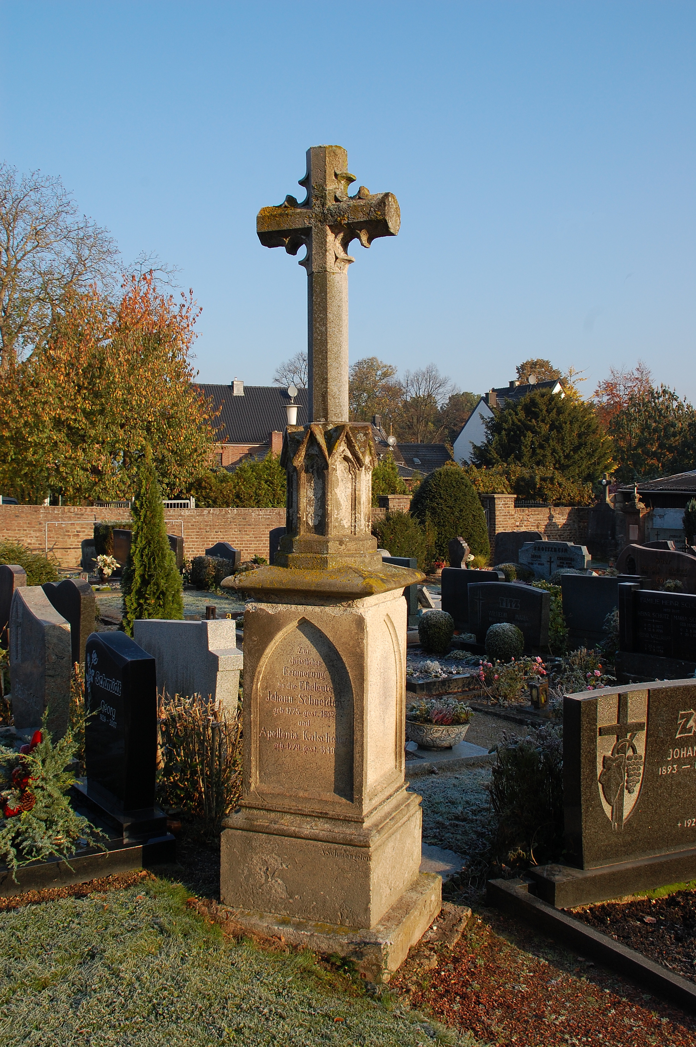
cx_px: 348
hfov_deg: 35.4
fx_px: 1089
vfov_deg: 51.3
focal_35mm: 38
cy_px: 524
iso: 200
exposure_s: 1/200
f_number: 11
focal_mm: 25
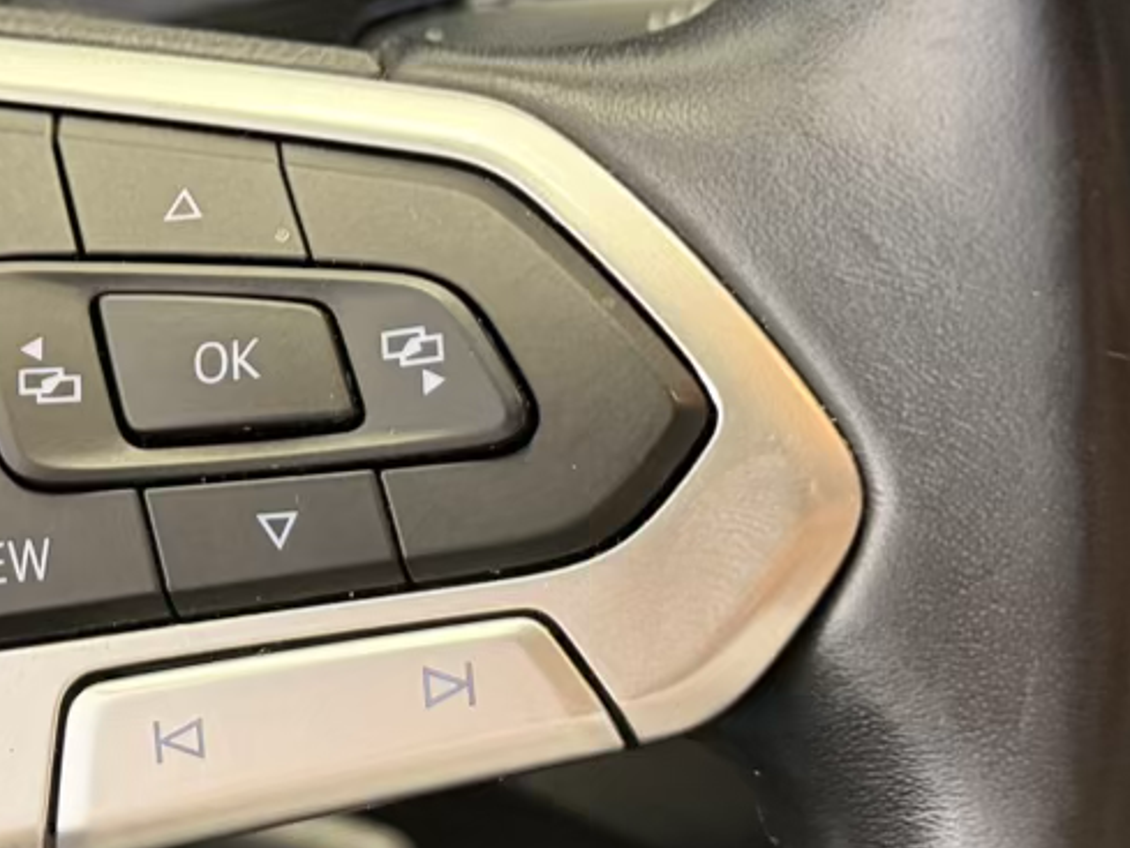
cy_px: 366
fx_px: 2743
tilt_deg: -30.3
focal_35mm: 84
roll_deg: -0.9
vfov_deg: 17.6
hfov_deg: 22.9
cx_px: 202
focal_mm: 6.76
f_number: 1.78
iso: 500
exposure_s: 1/50
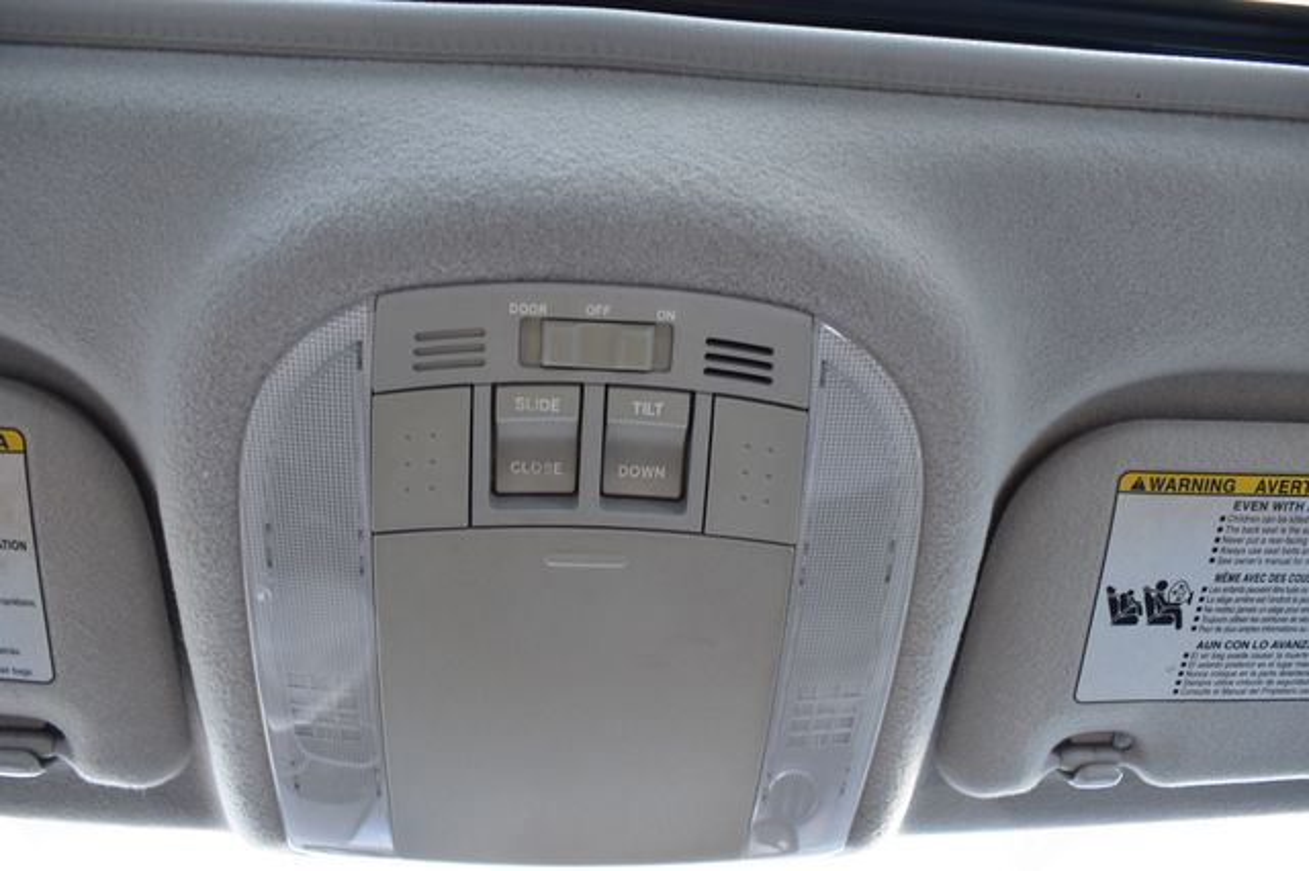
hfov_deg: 67.4
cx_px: 654
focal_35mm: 27
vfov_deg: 47.9
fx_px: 981
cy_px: 436
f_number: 6.3
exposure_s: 1/20
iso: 400
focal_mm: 18
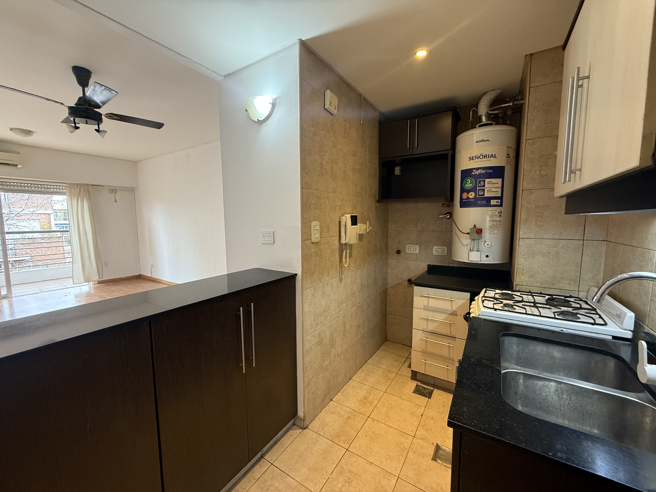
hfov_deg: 102.1
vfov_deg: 85.7
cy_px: 246
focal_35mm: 14
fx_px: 265
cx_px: 328
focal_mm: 2.22
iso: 250
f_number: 2.2
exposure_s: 1/50
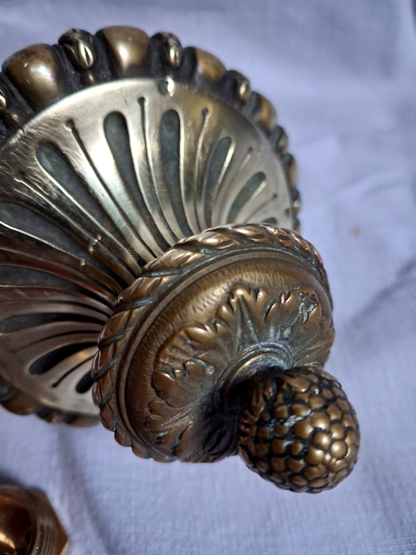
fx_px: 433
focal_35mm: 27
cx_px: 208
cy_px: 278
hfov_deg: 51.4
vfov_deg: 65.3
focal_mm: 4
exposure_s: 1/50
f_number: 1.8
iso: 400
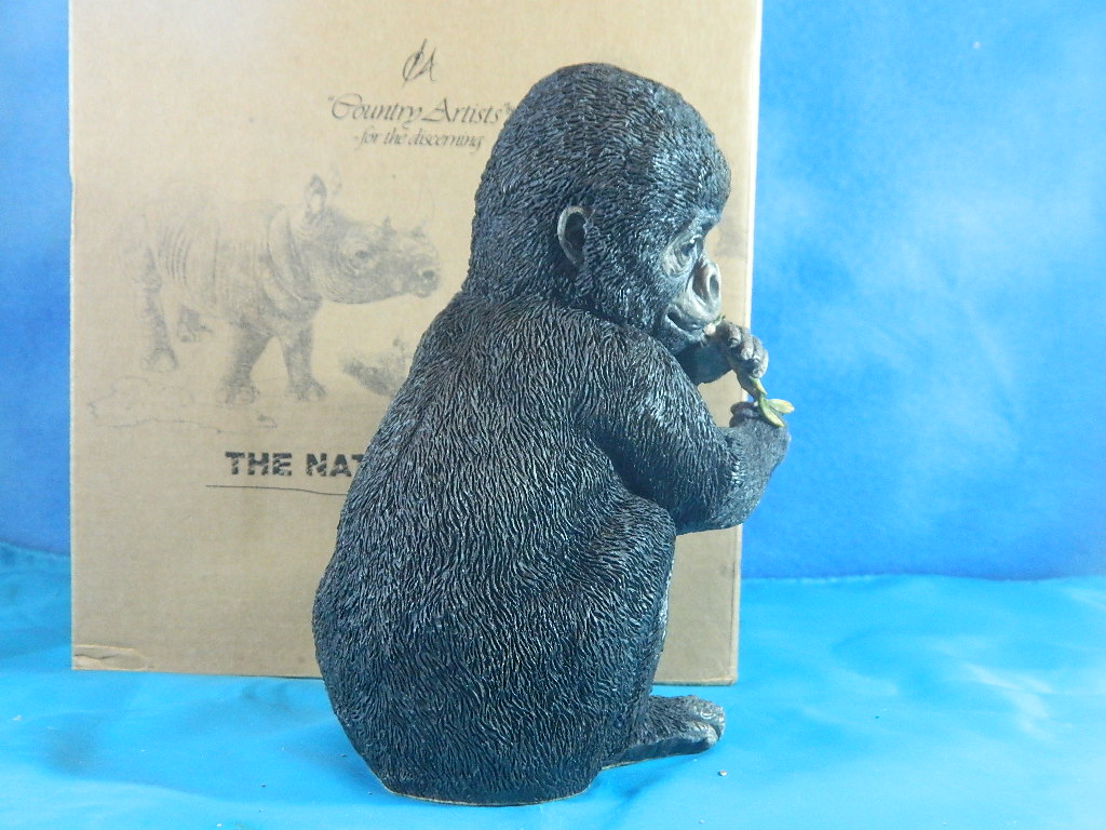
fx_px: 1310
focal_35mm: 41
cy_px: 415
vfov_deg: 35.1
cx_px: 553
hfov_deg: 45.8
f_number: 3.5
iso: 400
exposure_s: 1/20
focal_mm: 7.3
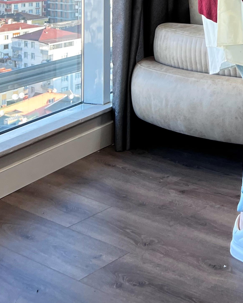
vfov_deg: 24.0
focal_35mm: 70
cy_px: -87
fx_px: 629
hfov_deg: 20.9
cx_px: 262
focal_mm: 5.7
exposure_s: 1/100
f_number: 1.5
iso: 100
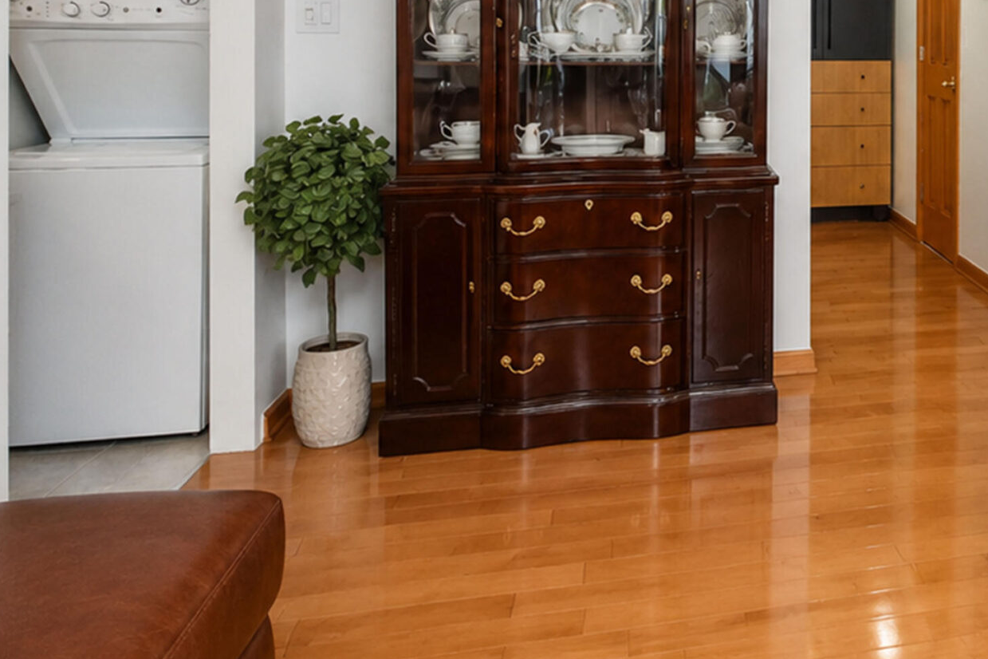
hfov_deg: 53.1
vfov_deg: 39.4
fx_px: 851
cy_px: 71
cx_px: 884
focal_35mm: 31
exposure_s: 1/60
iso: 1600
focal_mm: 10
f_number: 7.1
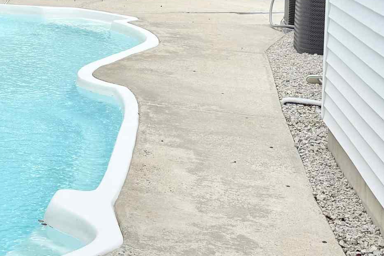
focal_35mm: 82
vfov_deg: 15.9
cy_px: -71
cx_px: -98
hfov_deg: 22.5
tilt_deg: -1.2
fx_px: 874
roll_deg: -1.7
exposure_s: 1/1585
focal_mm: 6.76
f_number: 1.78
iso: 80
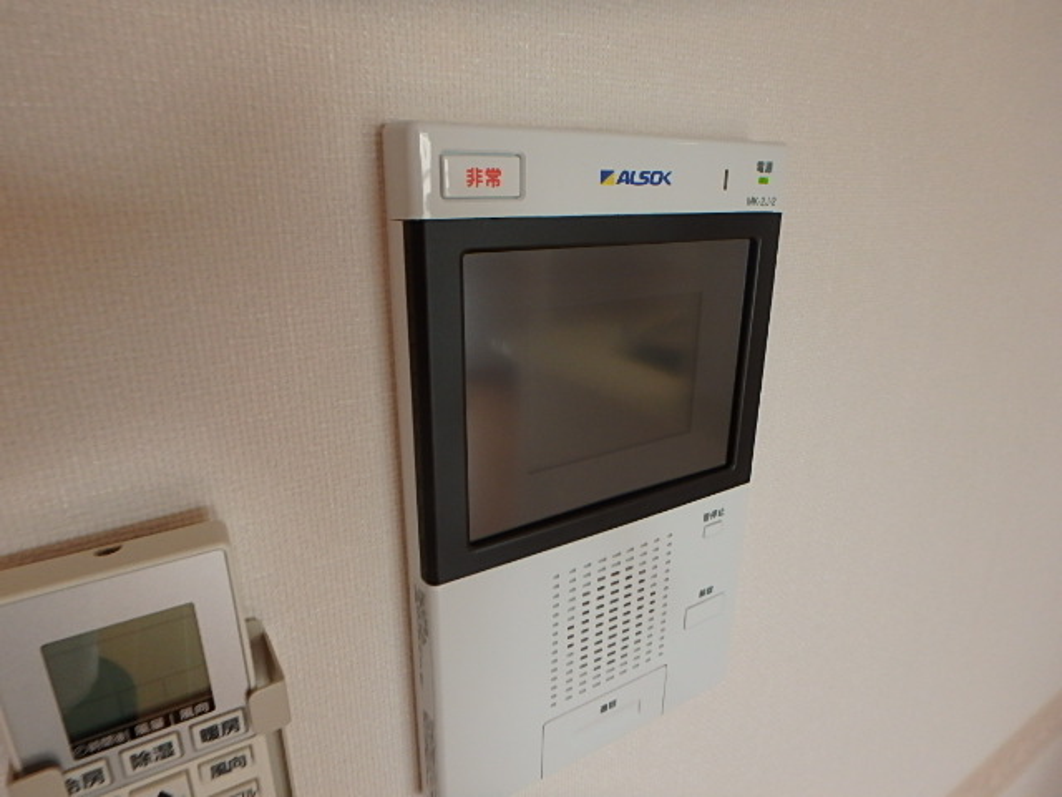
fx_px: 644
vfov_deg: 63.4
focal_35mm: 21
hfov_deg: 79.0
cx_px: 531
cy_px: 398
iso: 200
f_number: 3.5
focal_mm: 3.7
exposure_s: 1/40
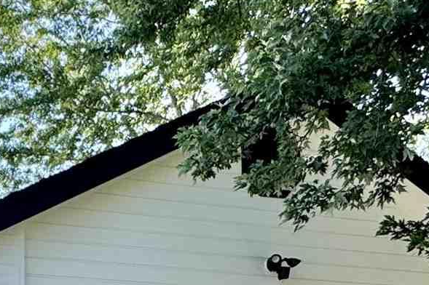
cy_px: 459
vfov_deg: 16.0
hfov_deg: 23.0
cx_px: -160
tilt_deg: +1.3
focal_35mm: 76
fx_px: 905
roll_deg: -0.4
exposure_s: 1/533
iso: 40
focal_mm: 2.22
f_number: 2.2
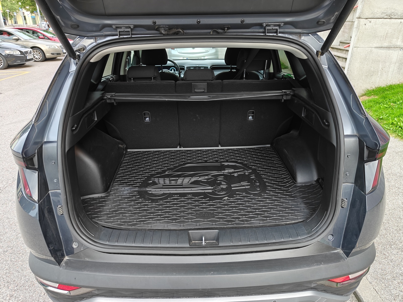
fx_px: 279
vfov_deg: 56.8
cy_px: 151
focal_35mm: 24
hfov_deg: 71.6
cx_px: 202
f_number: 1.8
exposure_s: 1/100
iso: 640
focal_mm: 5.59
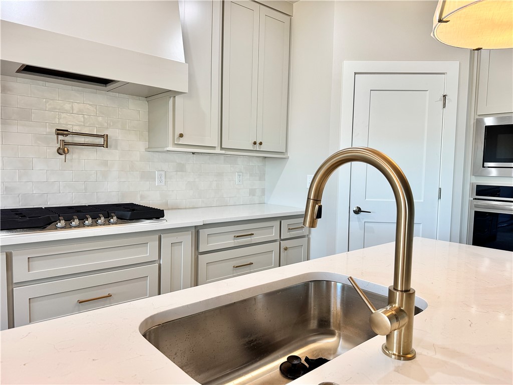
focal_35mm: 24
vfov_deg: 56.8
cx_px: 256
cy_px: 192
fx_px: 356
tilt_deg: -4.6
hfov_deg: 71.6
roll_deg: -1.0
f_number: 1.78
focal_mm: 6.76
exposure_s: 1/120
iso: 100
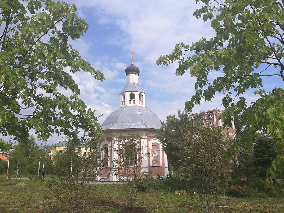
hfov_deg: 58.4
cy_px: 106
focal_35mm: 31
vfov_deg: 45.4
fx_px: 254
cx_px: 142
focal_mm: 4.5
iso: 50
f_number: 2.2
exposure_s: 1/638
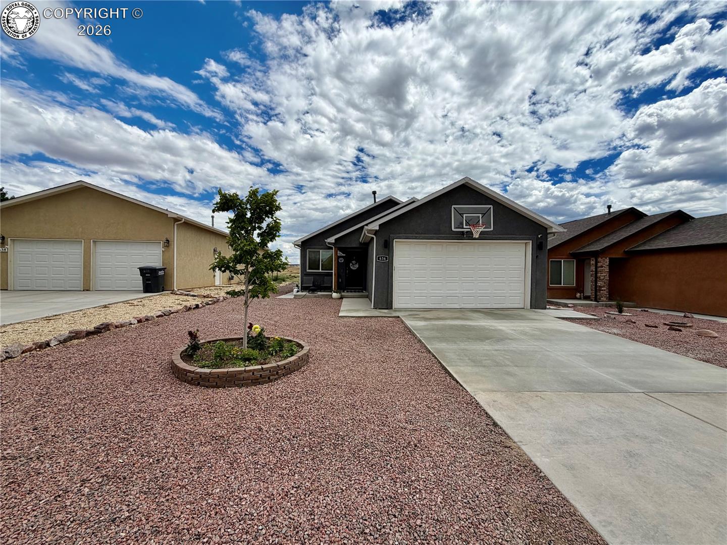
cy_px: 272
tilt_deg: +0.4
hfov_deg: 102.1
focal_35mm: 14
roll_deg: +0.3
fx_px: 294
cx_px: 364
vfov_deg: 85.7
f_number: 2.2
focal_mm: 2.22
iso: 20
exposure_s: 1/1534
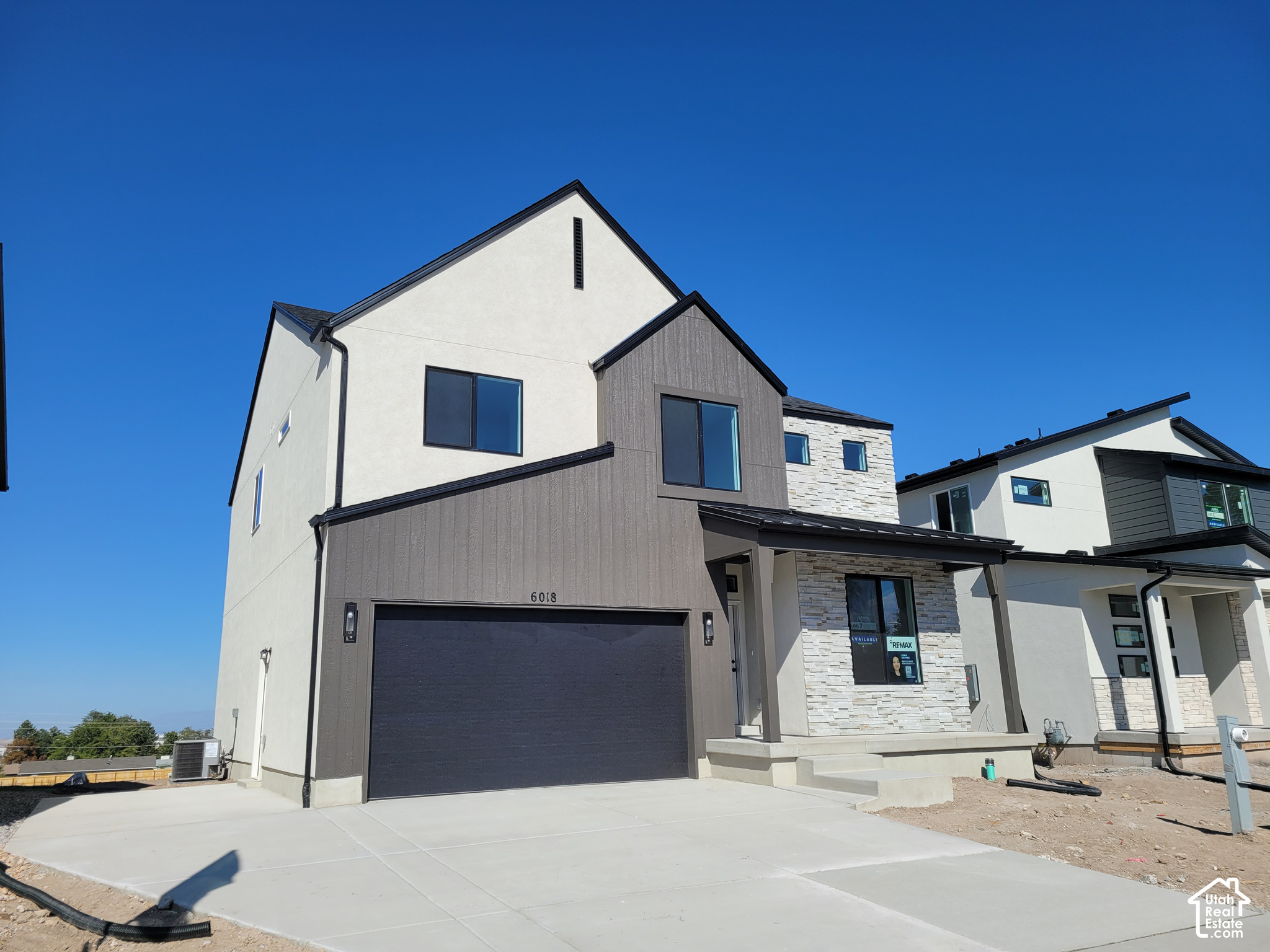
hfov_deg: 67.3
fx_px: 954
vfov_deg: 53.1
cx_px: 635
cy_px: 476
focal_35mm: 26
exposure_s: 1/3829
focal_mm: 5.4
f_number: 1.8
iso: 40
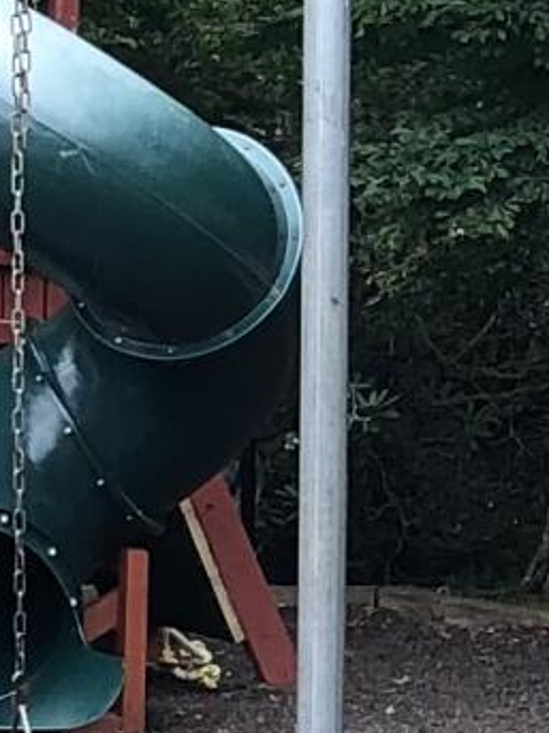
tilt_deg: +0.6
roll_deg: -0.1
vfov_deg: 8.1
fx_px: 5184
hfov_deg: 6.0
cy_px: 209
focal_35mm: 245
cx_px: 934
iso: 20
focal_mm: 3.99
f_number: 1.8
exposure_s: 1/262
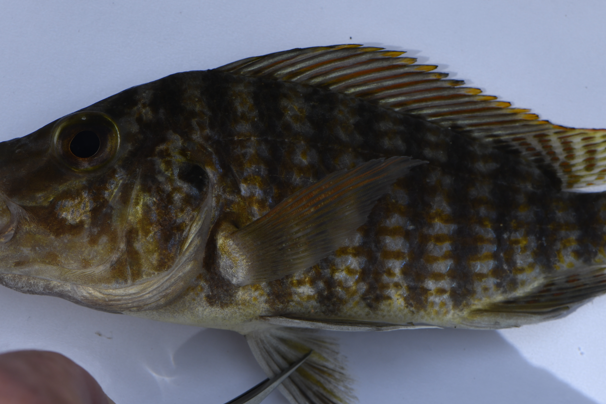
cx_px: 359
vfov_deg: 8.1
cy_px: 212
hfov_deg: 12.1
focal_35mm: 170
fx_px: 2861
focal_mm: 105
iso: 320
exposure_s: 1/320
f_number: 10
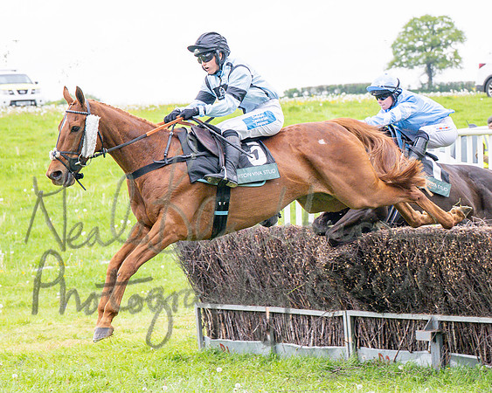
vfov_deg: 8.7
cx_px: 204
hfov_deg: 10.9
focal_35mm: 178
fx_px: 2590
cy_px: 231
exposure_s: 1/1250
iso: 400
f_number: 4
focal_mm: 70
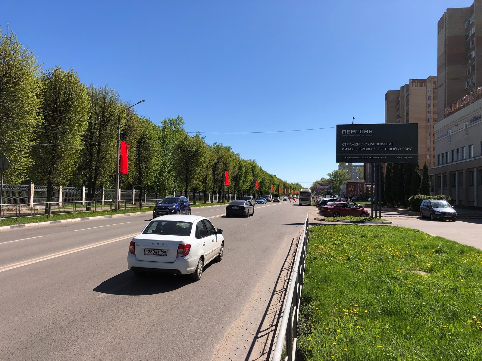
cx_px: 241
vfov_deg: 49.7
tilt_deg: +3.2
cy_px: 180
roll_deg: -2.3
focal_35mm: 28
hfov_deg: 63.4
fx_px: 390
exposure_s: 1/2525
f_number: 1.8
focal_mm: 3.99
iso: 20
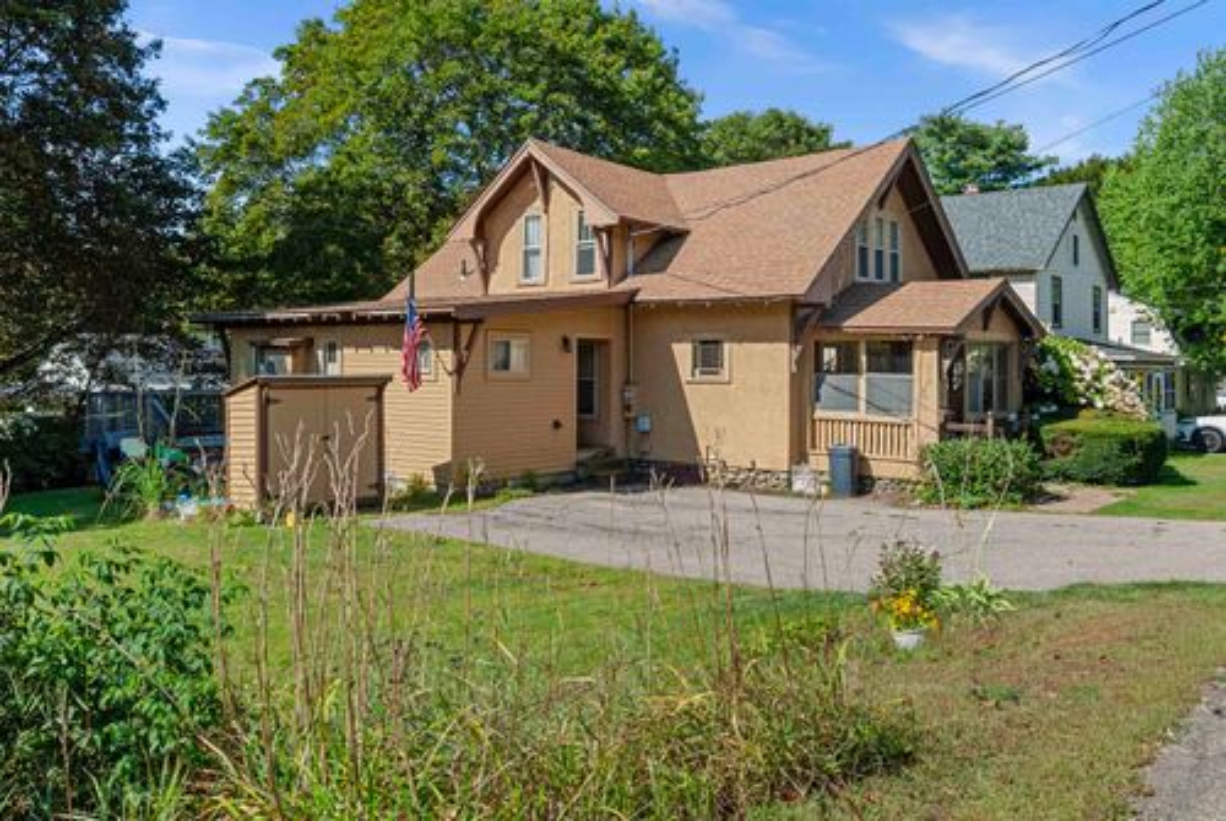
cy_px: 410
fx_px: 1228
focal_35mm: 36
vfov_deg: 37.0
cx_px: 613
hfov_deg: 53.1
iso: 200
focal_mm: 24
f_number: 11
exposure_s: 1/180
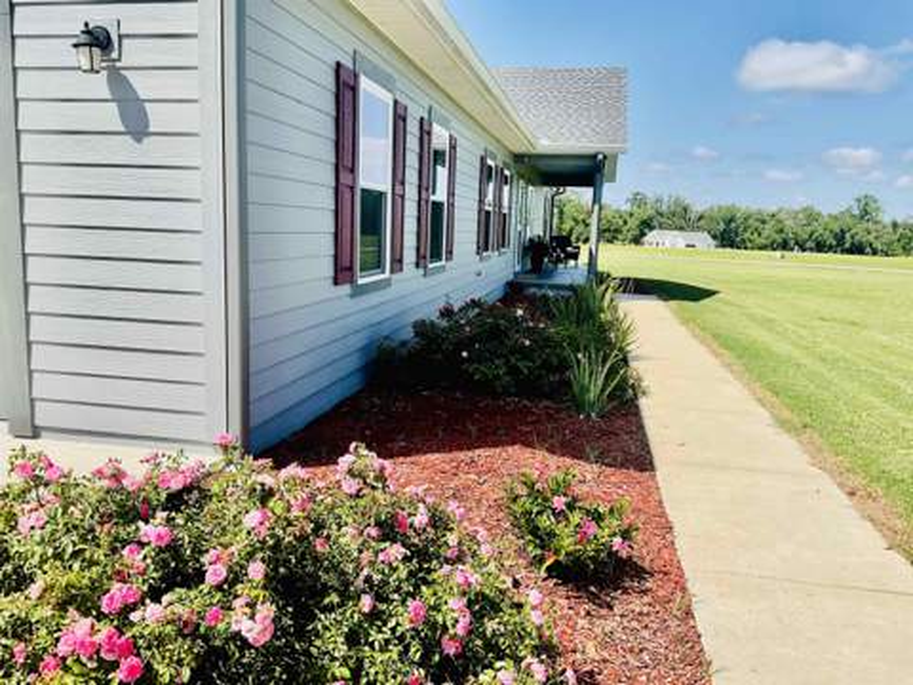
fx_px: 765
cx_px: 456
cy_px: 342
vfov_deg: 48.2
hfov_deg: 61.7
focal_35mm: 29
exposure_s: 1/1912
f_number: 1.8
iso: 16
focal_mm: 3
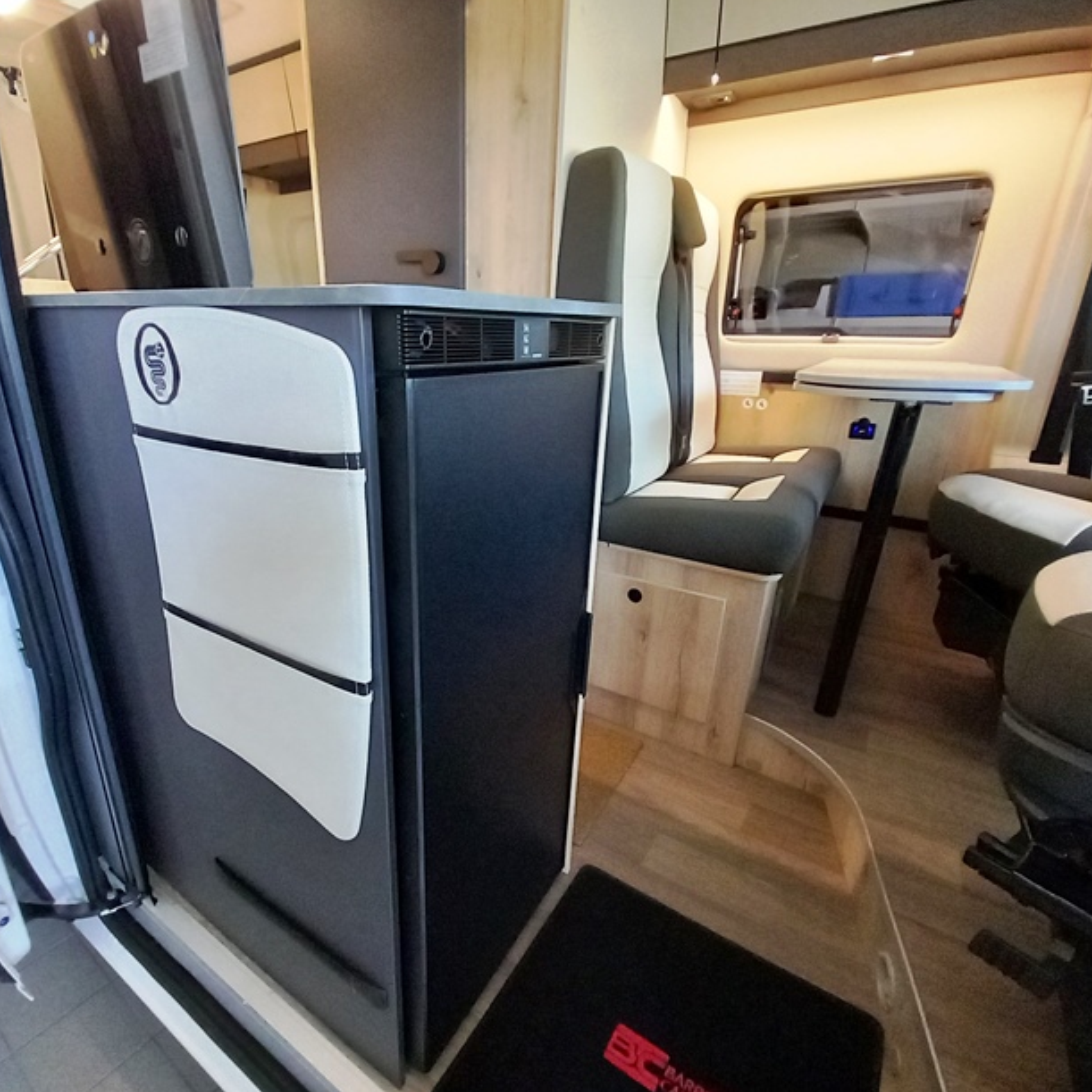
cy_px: 565
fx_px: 571
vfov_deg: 87.4
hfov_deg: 87.1
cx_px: 484
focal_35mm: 16
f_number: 2.2
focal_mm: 1.13
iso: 250
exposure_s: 1/33
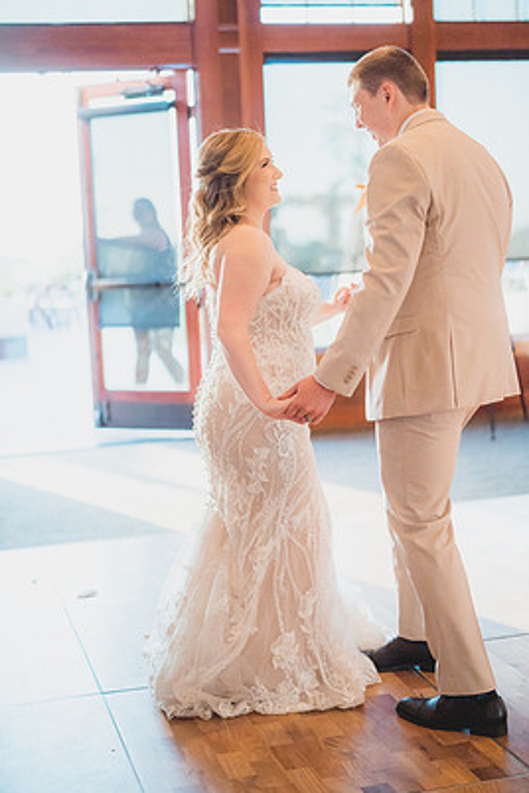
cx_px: 274
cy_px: 373
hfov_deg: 24.2
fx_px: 1234
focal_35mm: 56
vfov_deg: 35.6
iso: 1250
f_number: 1.4
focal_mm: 50
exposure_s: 1/3200
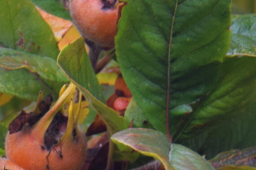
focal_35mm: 1175
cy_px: 189
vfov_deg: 1.2
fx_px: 8354
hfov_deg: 1.8
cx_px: 33
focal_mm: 175
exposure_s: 1/125
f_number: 5.6
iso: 400
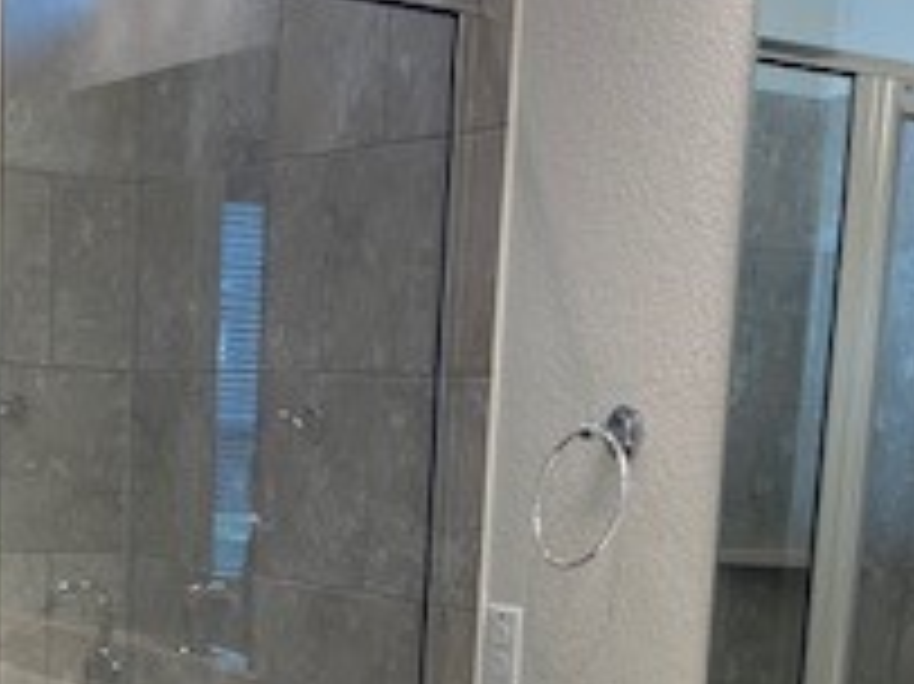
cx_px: 365
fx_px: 2164
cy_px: 850
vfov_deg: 17.1
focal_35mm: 82
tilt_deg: -10.1
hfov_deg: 23.8
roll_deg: -2.9
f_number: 1.8
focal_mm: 4.25
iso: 80
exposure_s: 1/120
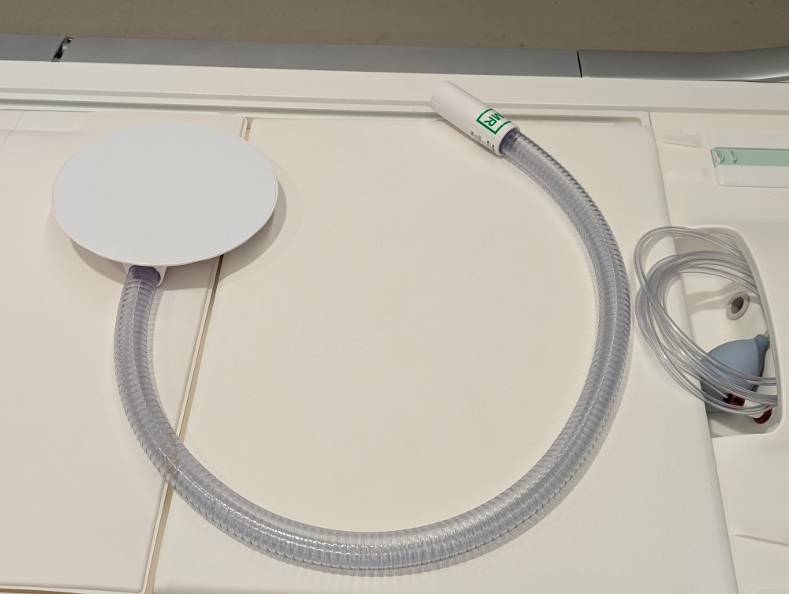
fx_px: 1096
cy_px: 297
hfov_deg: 39.6
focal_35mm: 48
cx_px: 394
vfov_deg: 30.3
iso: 92
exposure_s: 1/58.7
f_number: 1.85
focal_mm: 6.81
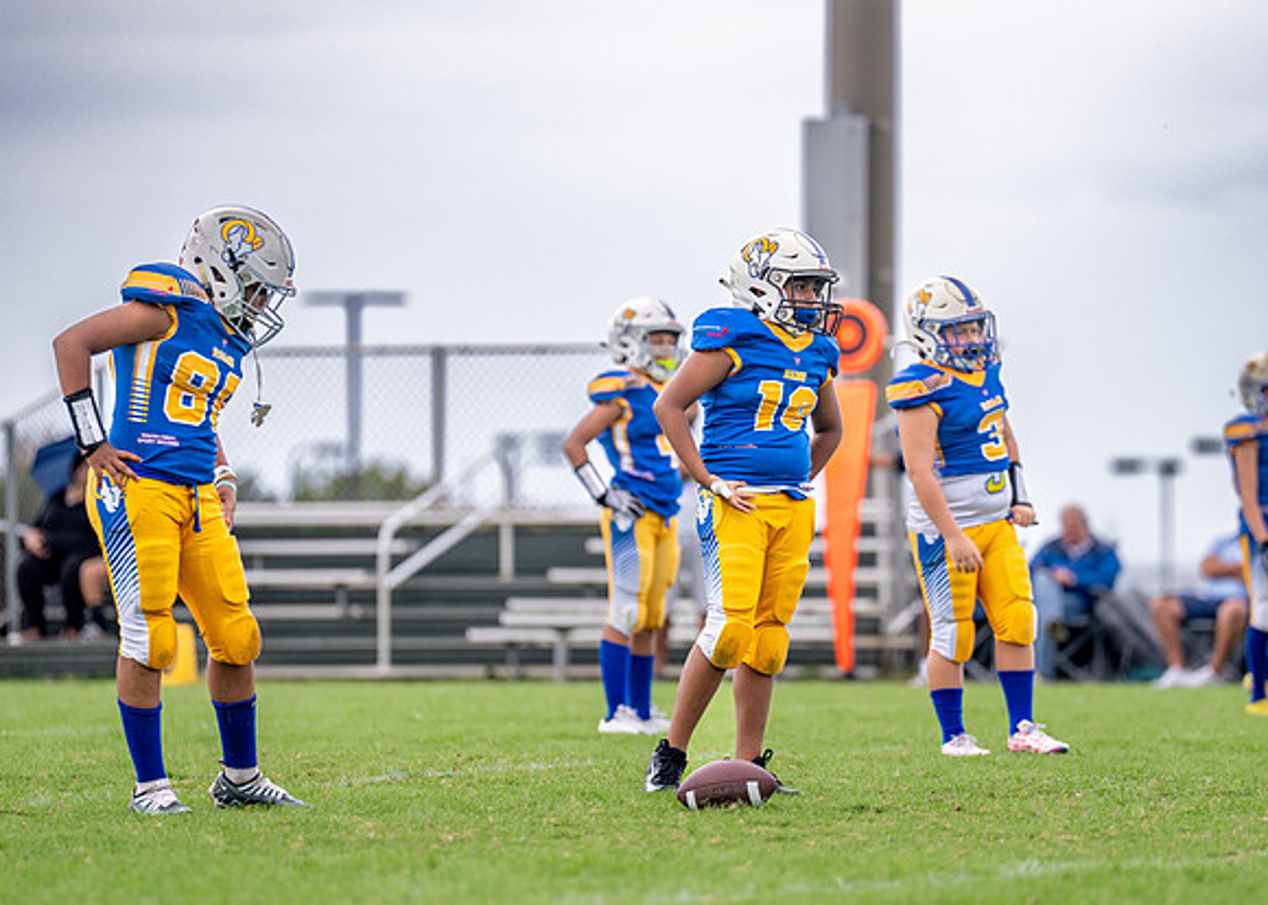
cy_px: 487
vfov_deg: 5.2
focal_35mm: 275
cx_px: 761
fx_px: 9899
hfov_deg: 7.3
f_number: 2.8
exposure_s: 1/1600
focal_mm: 200
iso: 400
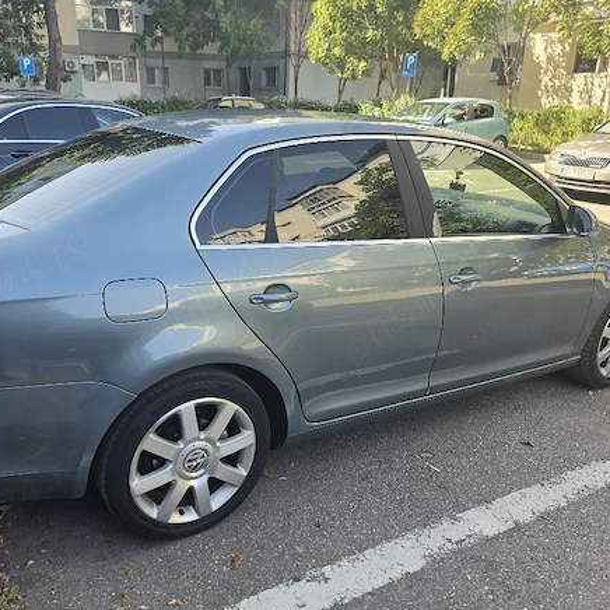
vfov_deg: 57.3
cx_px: 271
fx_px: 558
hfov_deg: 57.2
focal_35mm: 28
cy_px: 302
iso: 20
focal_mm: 6.5
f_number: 1.4
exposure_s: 1/370
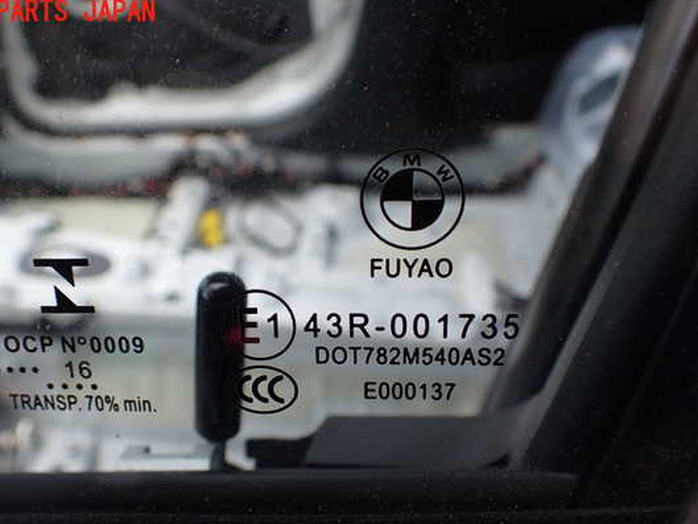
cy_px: 293
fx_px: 686
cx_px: 311
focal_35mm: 34
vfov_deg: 41.7
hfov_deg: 53.8
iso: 100
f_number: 3.2
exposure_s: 1/160
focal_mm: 5.4
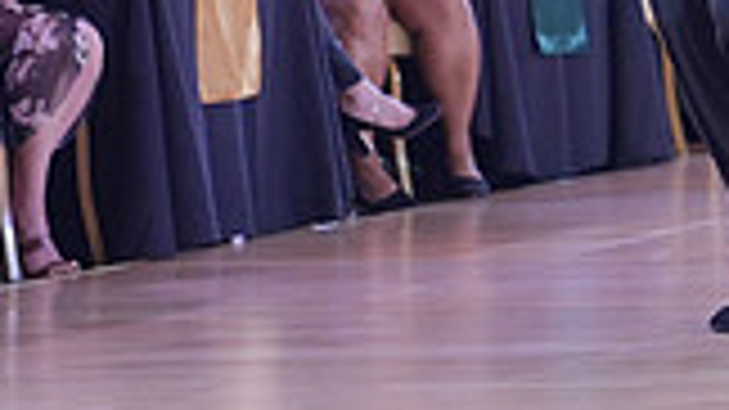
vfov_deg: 3.9
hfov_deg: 7.0
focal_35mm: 307
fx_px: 5932
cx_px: 878
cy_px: -291
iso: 1000
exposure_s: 1/500
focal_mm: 55
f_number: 2
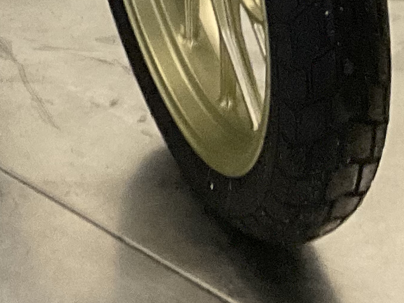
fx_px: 2007
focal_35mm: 172
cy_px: -411
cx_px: 144
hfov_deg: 11.5
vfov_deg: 8.0
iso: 250
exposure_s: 1/60
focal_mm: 3
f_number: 1.8
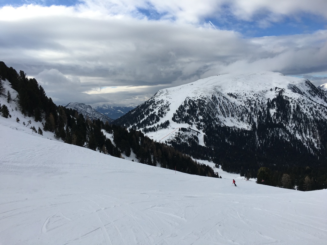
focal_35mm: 29
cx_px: 164
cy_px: 122
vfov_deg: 48.2
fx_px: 274
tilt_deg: -3.2
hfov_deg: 61.7
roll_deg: +2.9
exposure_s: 1/1538
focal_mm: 4.15
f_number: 2.2
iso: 25
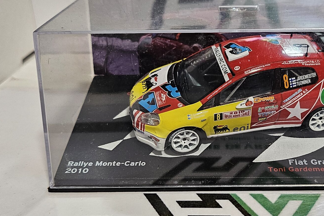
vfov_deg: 27.5
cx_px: 213
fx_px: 441
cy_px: 115
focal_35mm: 49
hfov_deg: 39.9
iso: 125
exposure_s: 1/100
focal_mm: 5
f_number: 1.8
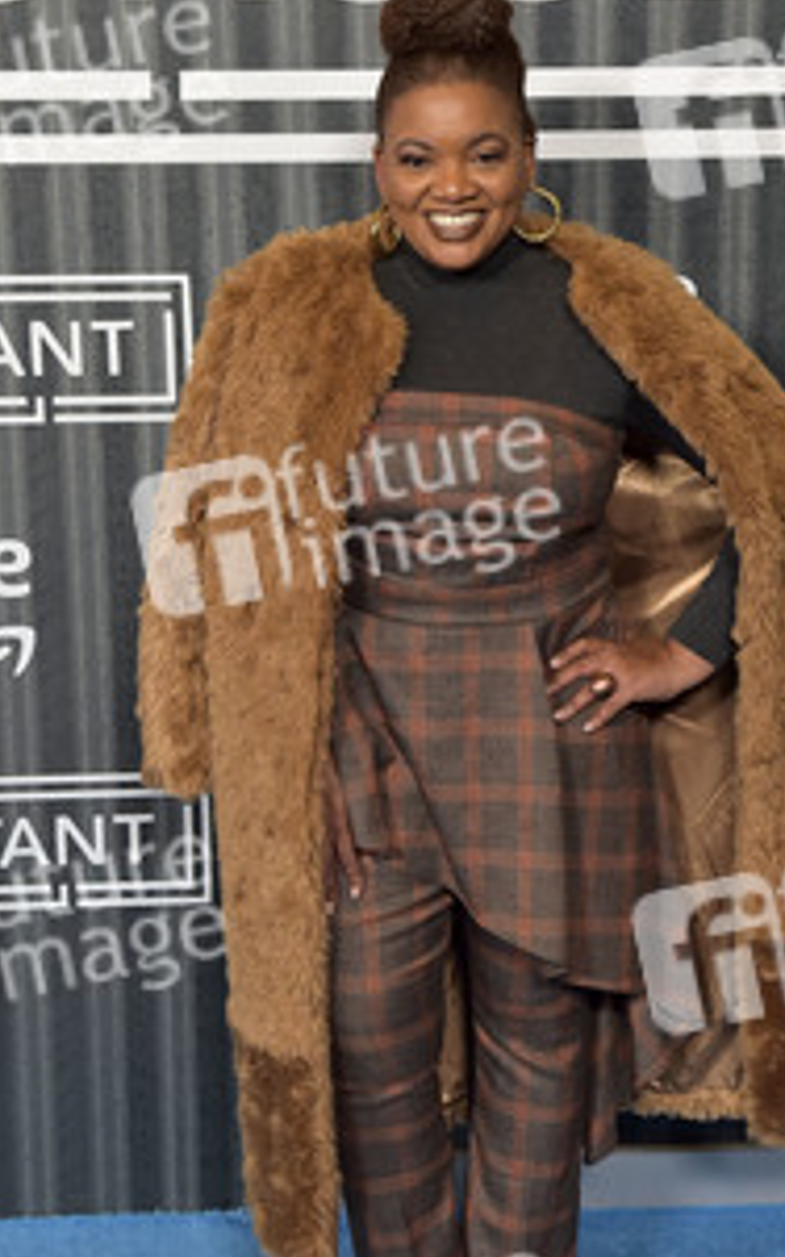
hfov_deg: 21.3
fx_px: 2089
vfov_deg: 33.4
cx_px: 470
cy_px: 727
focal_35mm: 61
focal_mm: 45
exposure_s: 1/250
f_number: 6.3
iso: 2500
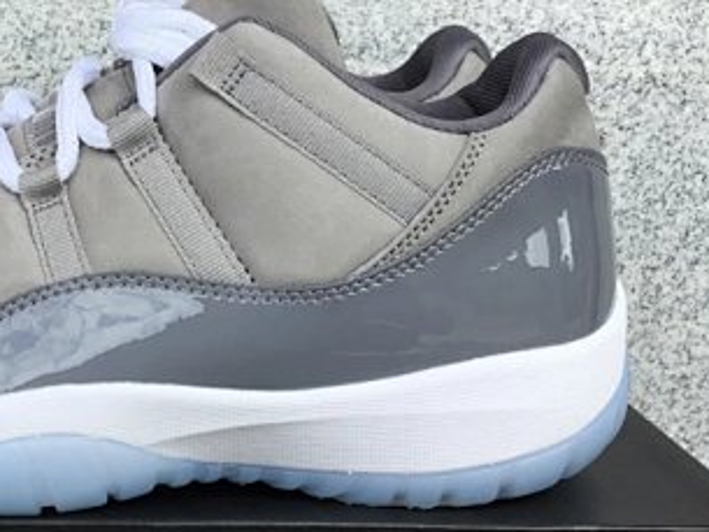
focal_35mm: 65
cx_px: 107
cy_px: 407
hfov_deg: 28.9
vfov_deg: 22.4
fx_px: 1332
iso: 25
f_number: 2.4
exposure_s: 1/348
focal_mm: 3.3
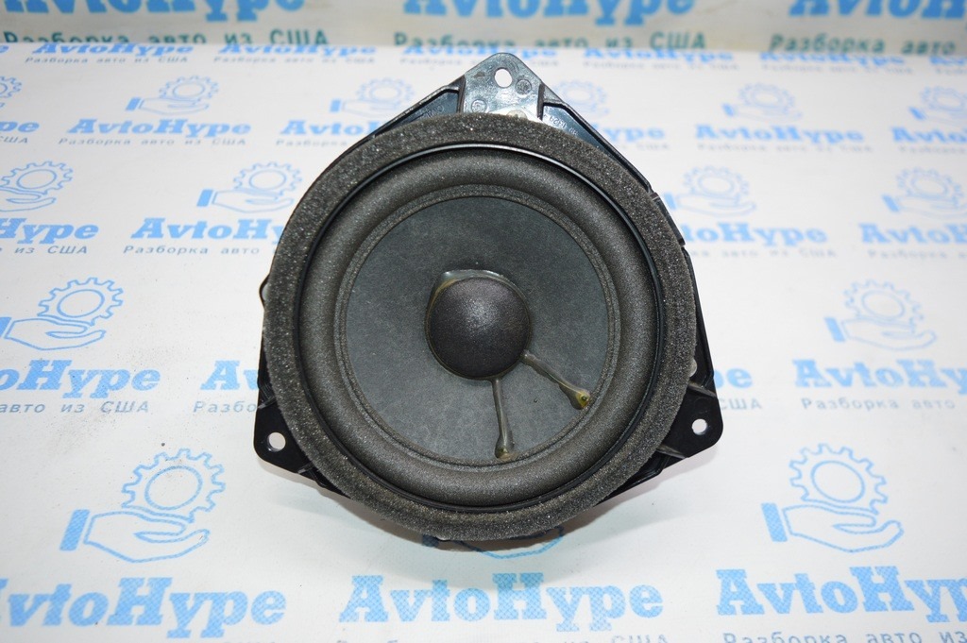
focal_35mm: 33
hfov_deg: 57.3
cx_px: 484
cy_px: 322
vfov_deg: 39.9
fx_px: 886
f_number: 4
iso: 400
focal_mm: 22
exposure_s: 1/60
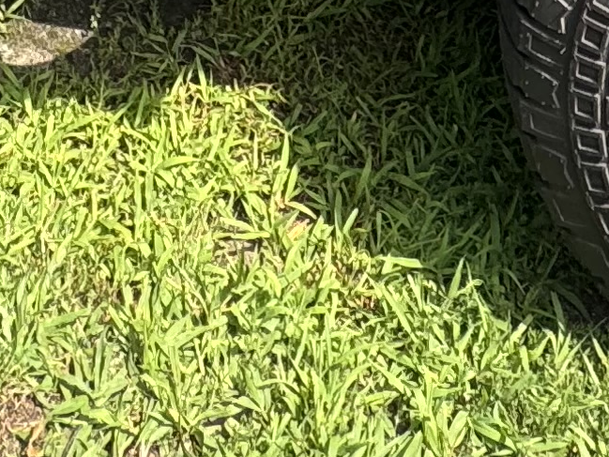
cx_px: 181
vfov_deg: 11.2
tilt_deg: -14.2
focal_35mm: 87
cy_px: -891
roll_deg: -0.6
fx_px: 1531
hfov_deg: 22.4
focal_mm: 2.22
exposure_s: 1/359
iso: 40
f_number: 2.2
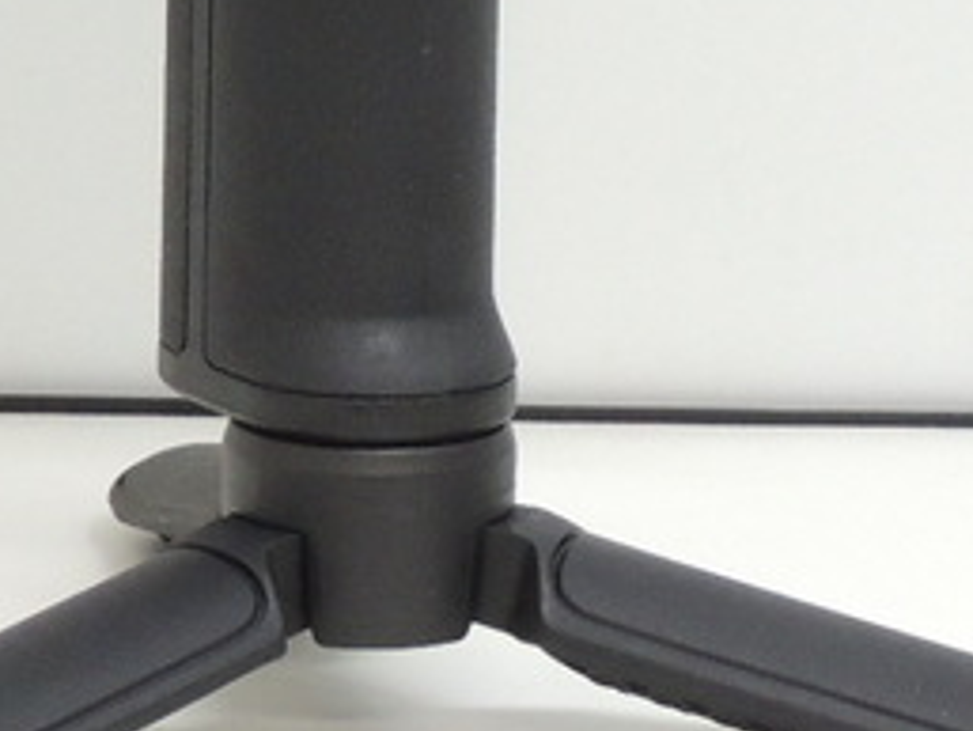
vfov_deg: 7.2
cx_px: 382
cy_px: -640
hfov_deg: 9.8
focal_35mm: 201
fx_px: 5652
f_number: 3.4
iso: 400
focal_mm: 7.6
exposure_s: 1/40
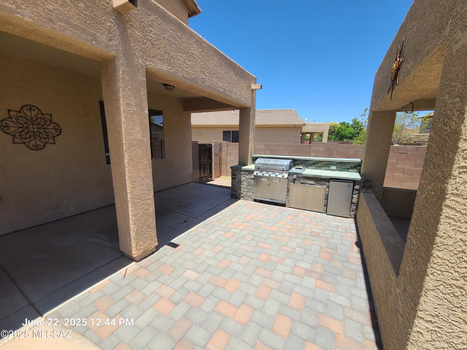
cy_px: 175
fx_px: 175
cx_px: 234
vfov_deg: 89.9
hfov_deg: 106.2
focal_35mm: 13
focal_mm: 2.2
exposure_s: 1/1395
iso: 64
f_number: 2.2
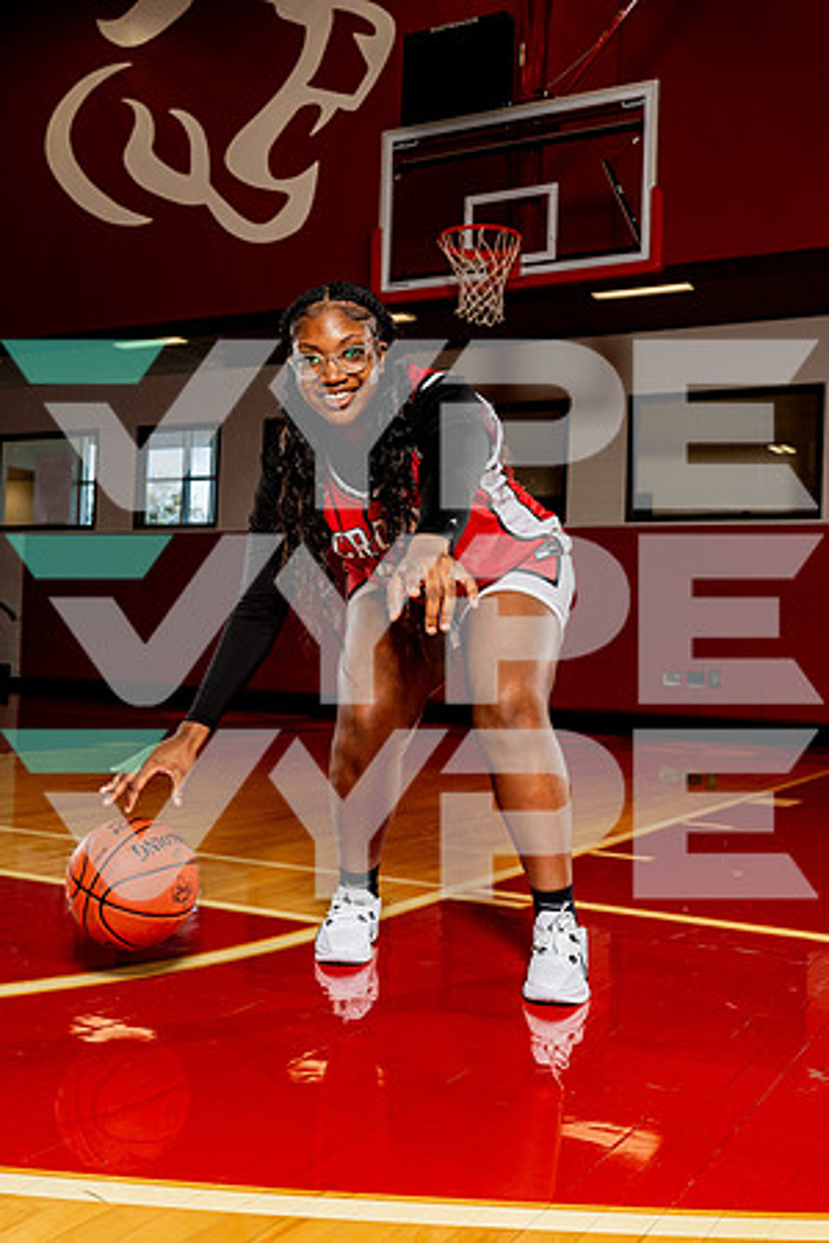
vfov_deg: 51.9
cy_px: 622
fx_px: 1278
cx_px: 414
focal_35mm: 37
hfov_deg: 35.9
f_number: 5.6
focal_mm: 37
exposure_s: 1/250
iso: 400
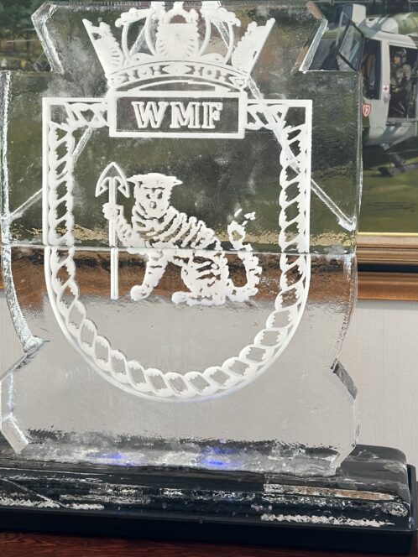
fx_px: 1191
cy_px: 188
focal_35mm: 74
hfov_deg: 19.9
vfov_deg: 26.2
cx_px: 188
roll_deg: +1.2
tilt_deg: -2.6
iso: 100
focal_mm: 6.86
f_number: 1.78
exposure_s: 1/100
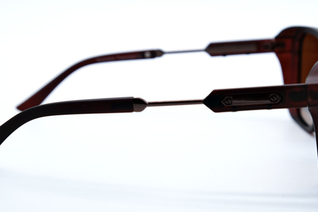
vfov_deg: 15.4
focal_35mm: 89
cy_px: 104
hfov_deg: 22.9
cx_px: 164
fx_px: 786
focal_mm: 39
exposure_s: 1/140
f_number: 5.6
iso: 160
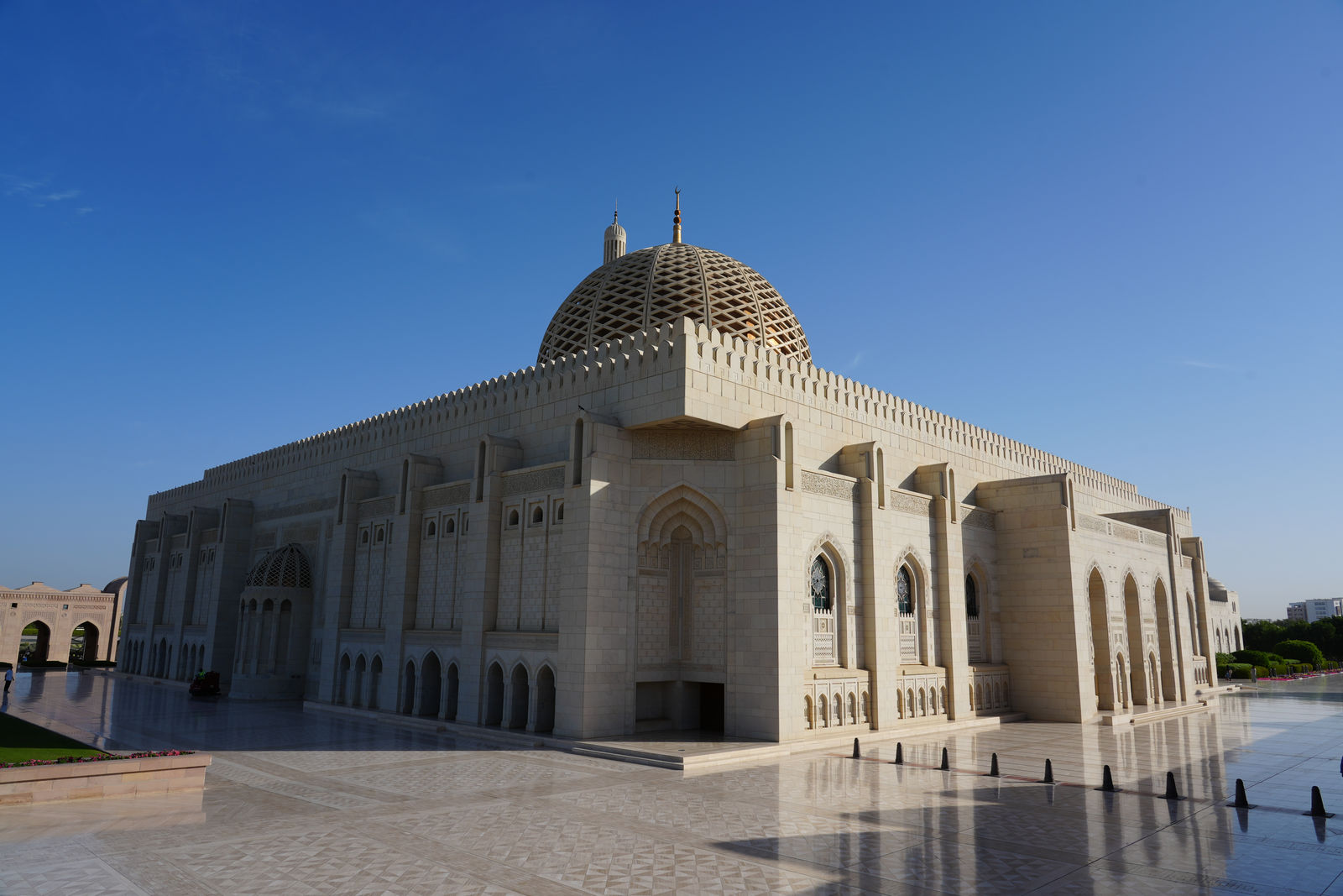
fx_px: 895
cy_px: 448
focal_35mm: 24
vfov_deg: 53.1
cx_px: 672
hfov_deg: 73.7
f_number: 10
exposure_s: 1/250
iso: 100
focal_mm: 24
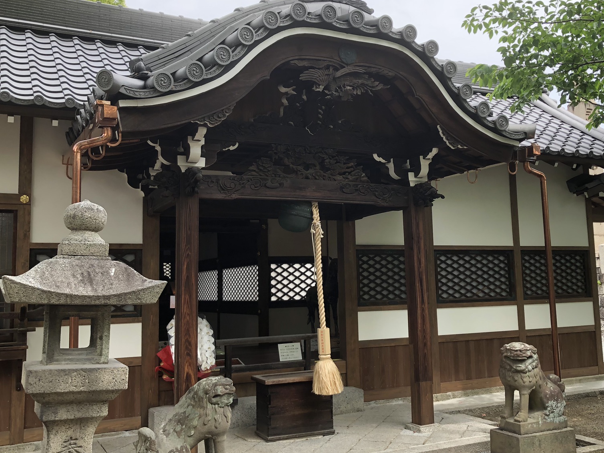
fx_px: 663
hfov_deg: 48.9
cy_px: 214
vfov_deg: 37.7
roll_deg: -0.7
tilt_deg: +8.0
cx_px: 340
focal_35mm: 38
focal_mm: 3.99
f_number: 1.8
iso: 20
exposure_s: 1/466
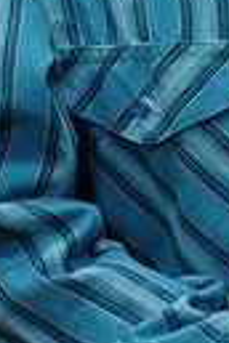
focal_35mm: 553
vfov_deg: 3.7
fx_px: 5276
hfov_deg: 2.5
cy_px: -417
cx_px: 395
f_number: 4
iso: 640
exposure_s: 1/125
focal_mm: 82
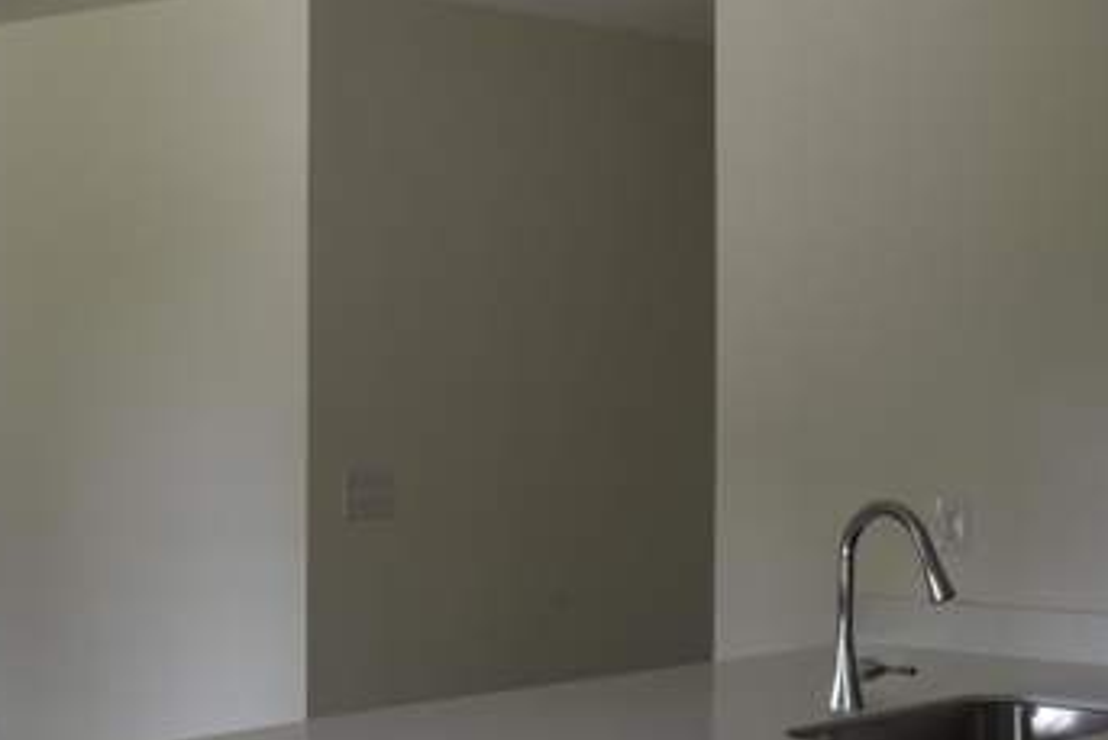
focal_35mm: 77
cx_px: 265
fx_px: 2371
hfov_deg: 26.0
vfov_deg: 17.7
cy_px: 441
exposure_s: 1/60
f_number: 4
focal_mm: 22
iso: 400
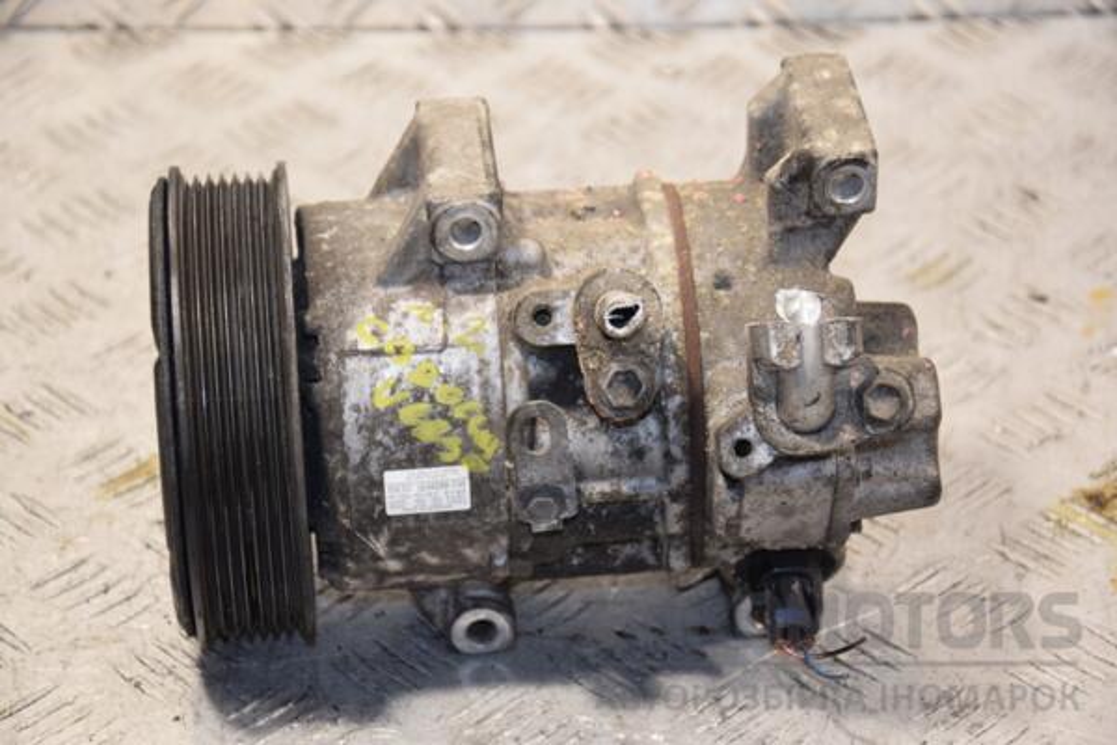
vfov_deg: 10.8
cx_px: 558
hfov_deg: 16.1
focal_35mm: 128
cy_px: 372
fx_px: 3956
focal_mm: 85
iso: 800
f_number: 5.6
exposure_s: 1/100
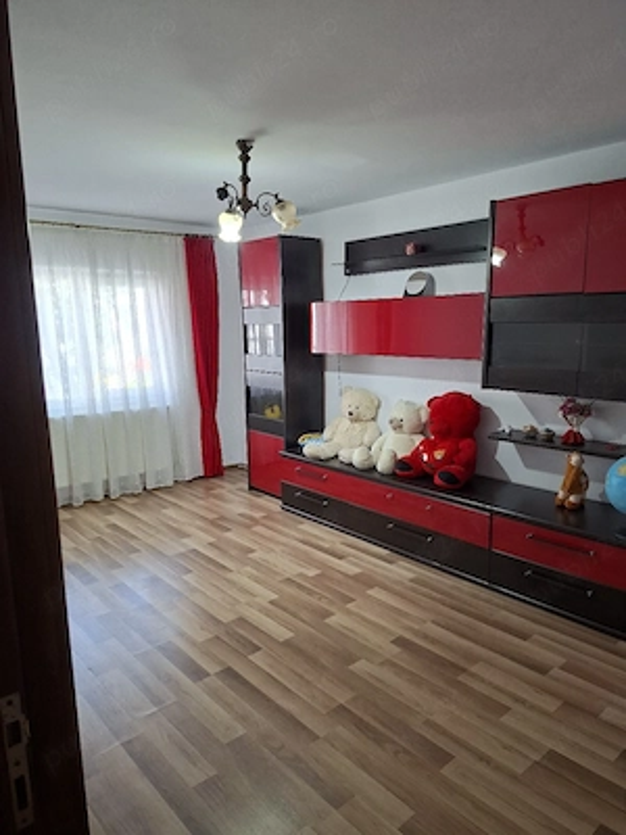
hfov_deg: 58.9
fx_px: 555
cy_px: 418
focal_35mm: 23
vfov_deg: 73.9
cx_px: 313
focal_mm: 5.54
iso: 250
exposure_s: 1/60.2
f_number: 1.8
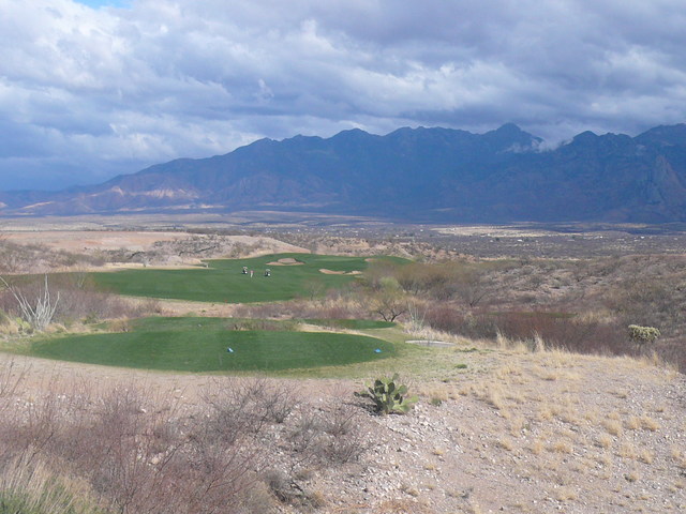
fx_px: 1268
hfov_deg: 30.3
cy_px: 257
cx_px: 343
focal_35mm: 64
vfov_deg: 22.9
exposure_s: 1/200
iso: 100
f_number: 10
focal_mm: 6.9
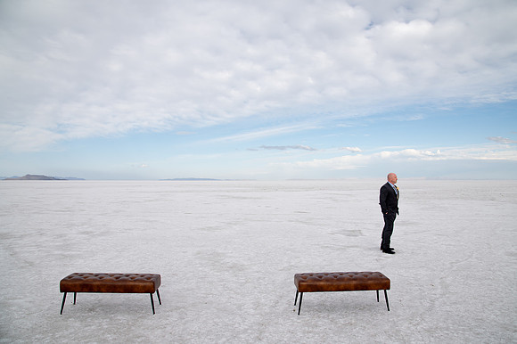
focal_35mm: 25
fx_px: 359
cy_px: 179
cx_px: 269
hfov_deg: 71.5
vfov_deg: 51.2
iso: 200
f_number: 8
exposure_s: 1/400
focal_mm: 24
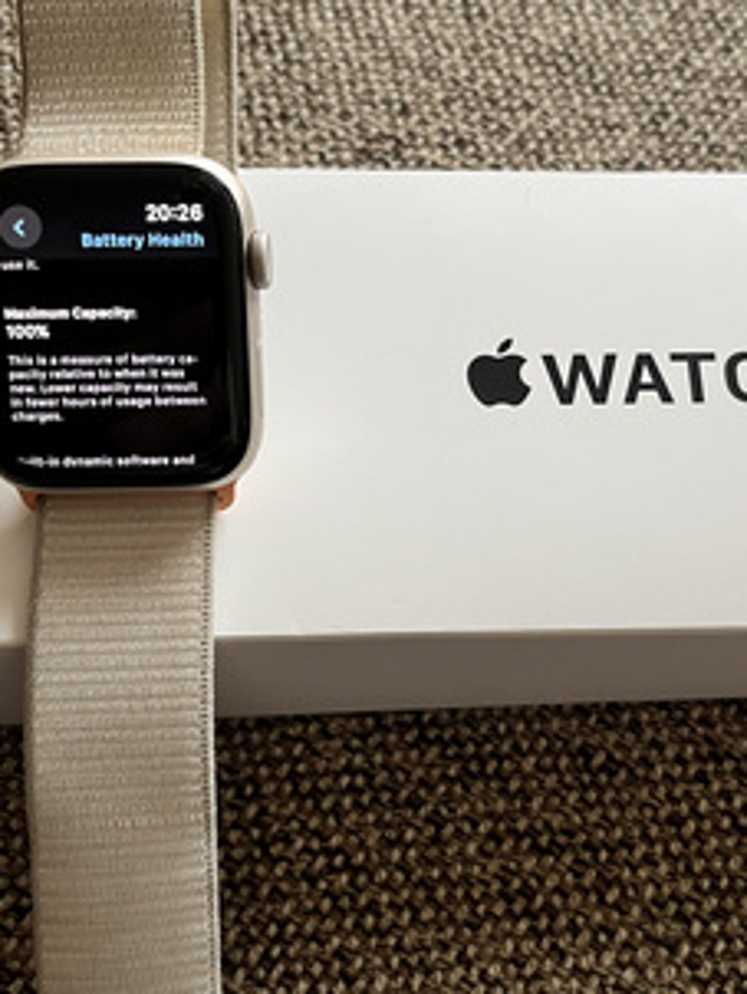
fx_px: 1235
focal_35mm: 43
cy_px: 487
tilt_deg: -60.7
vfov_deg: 43.8
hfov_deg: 33.5
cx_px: 456
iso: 250
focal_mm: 5.1
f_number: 1.6
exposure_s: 1/60
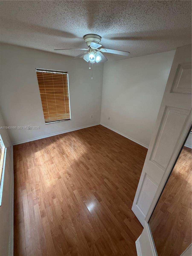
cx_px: 96
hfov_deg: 85.7
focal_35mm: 14
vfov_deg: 102.1
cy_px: 128
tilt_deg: -24.0
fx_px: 104
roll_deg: -3.8
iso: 250
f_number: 2.2
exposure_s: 1/60
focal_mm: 2.22
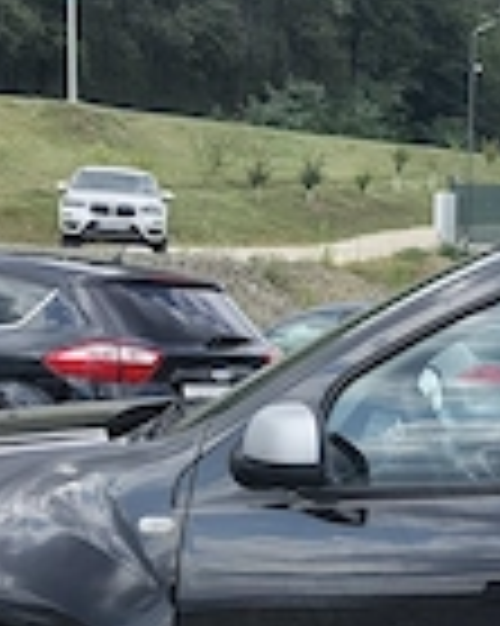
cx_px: 757
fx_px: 1870
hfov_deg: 14.2
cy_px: 585
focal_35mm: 101
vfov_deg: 18.6
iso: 100
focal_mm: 5.56
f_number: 1.8
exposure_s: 1/968
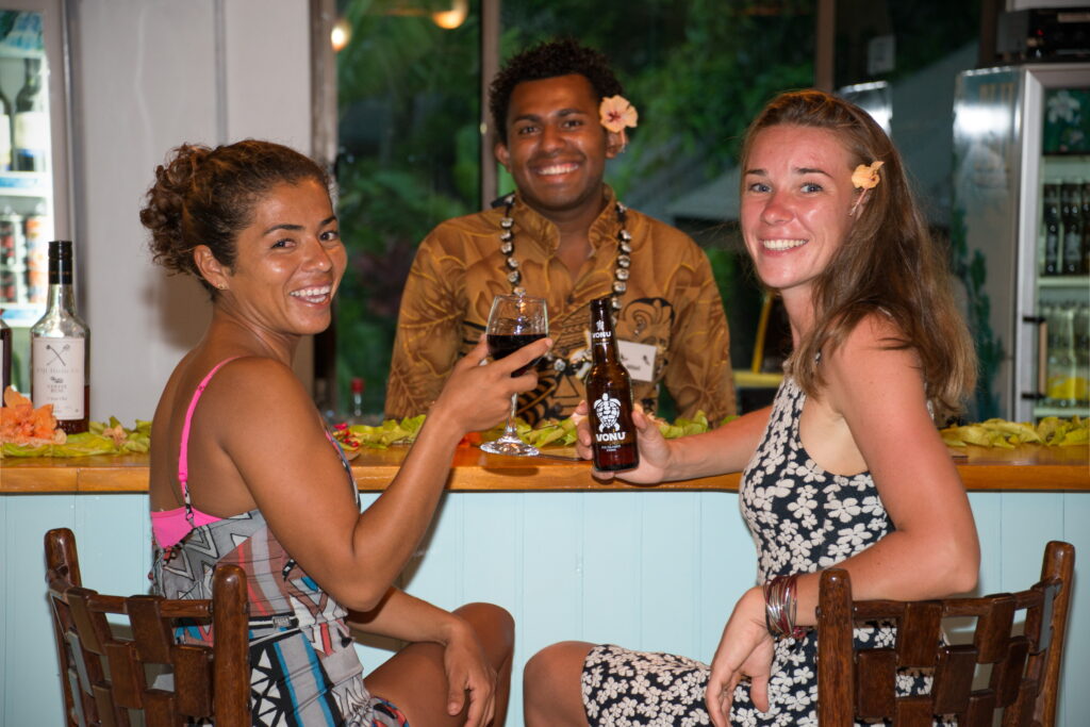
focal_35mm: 90
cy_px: 364
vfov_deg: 15.2
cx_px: 545
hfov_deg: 22.6
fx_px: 2725
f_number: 5.3
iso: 400
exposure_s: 1/25
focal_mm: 90
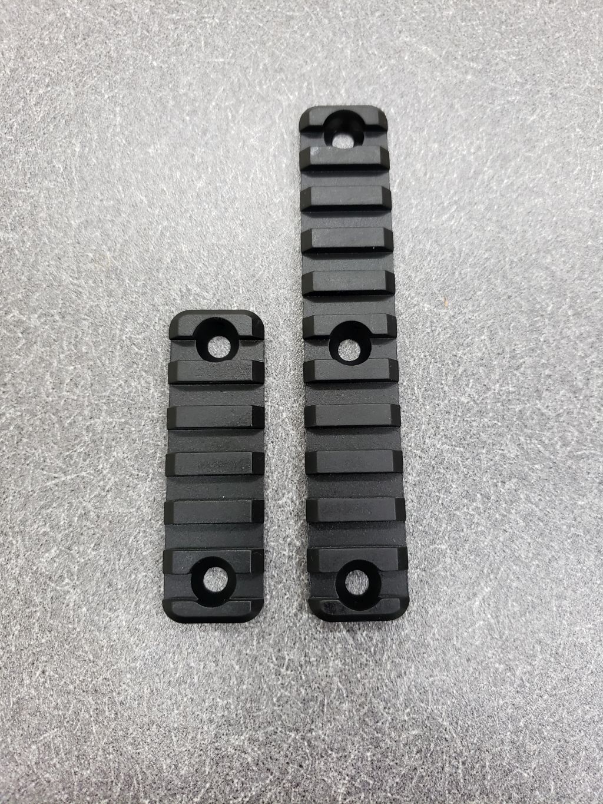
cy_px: 402
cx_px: 302
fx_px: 604
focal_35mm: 26
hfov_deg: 53.1
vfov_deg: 67.3
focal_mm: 4.3
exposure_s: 1/60
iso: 320
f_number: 1.5
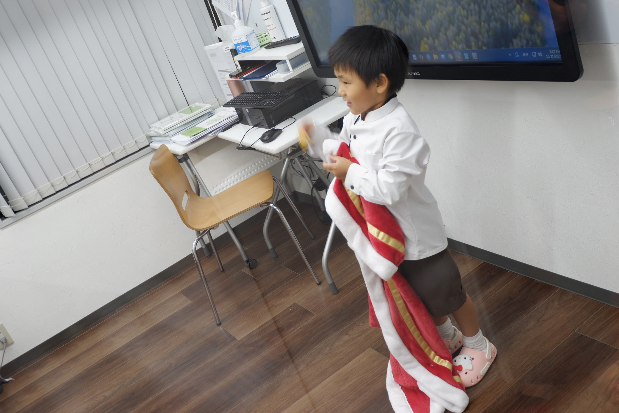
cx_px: 310
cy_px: 206
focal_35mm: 38
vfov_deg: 35.1
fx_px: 653
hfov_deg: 50.7
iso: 320
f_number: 4.5
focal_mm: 25.6
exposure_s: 1/52
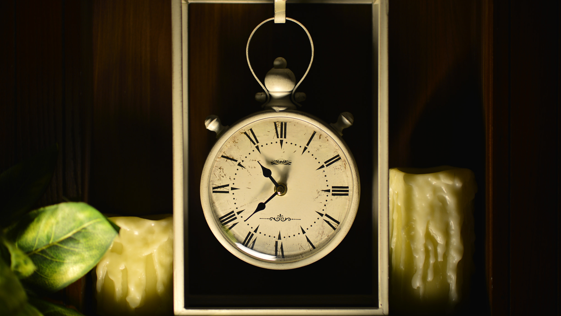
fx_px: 1339
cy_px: 145
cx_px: 280
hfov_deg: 23.7
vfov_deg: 13.4
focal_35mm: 90
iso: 100
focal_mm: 85
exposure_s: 1/125
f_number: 1.4
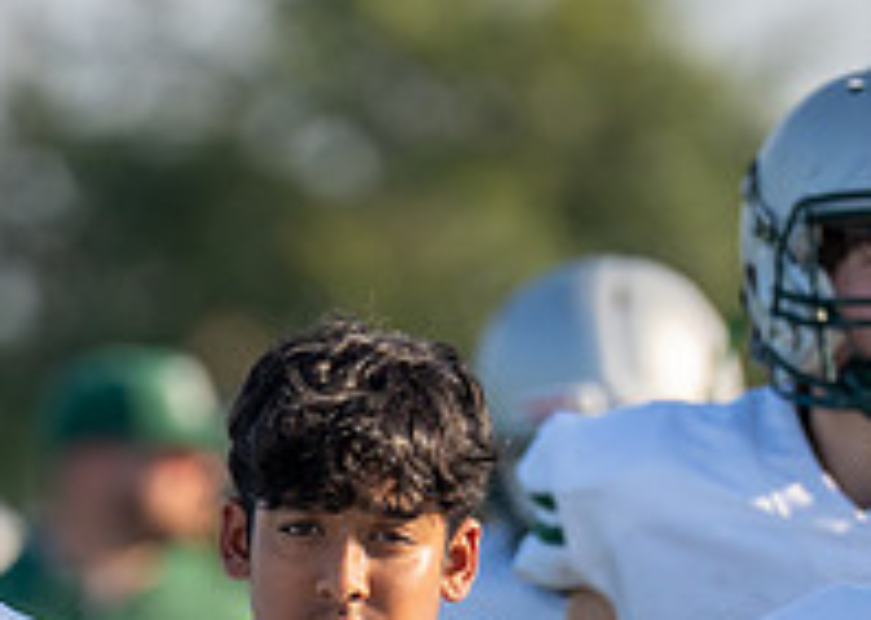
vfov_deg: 1.6
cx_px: 311
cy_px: 840
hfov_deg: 2.3
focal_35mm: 873
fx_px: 21573
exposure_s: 1/1600
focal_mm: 200
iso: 100
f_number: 2.8
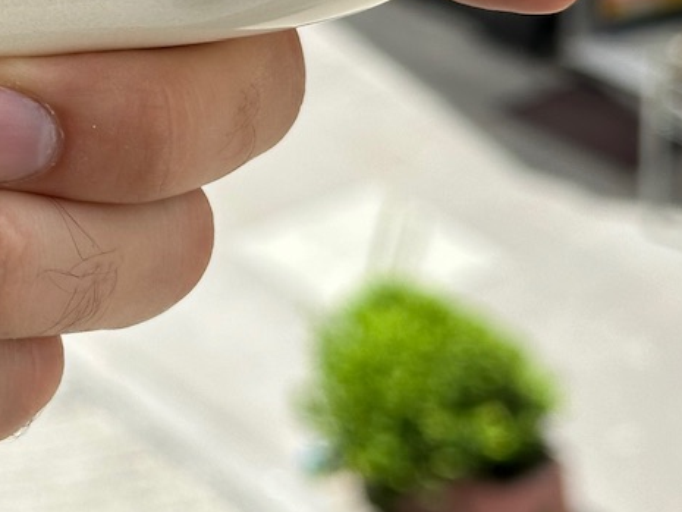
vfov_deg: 11.1
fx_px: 2601
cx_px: -226
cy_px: -85
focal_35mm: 132
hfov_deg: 14.3
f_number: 1.78
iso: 64
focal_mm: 6.86
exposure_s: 1/1242
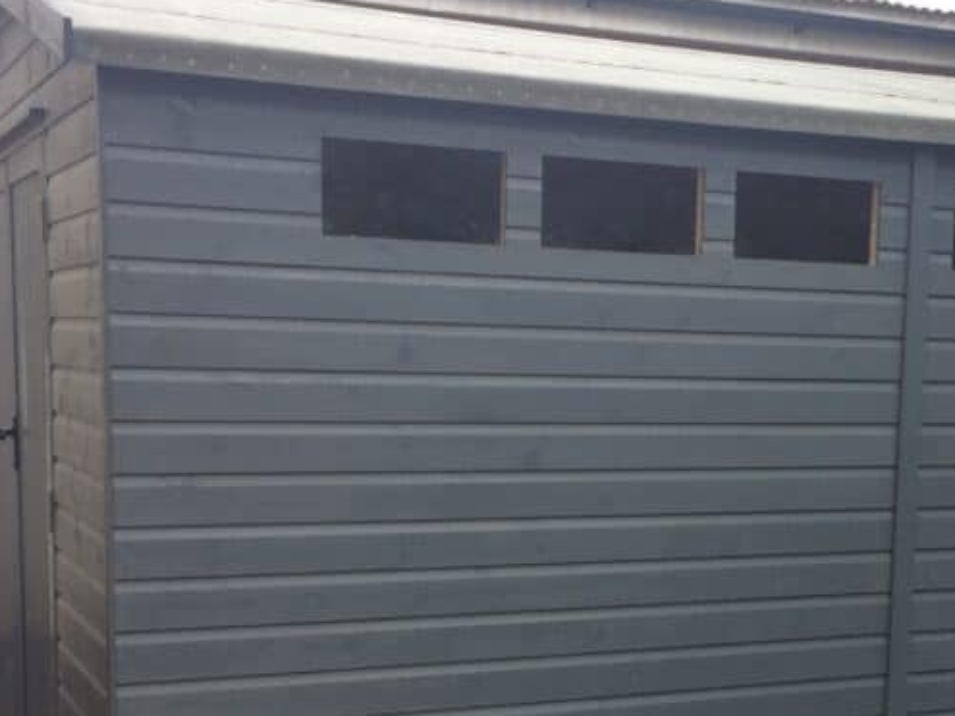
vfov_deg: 24.0
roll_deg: -0.2
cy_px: 579
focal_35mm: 60
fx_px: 1655
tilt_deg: -9.9
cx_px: 660
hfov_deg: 31.9
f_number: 2.2
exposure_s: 1/125
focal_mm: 4.15
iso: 32
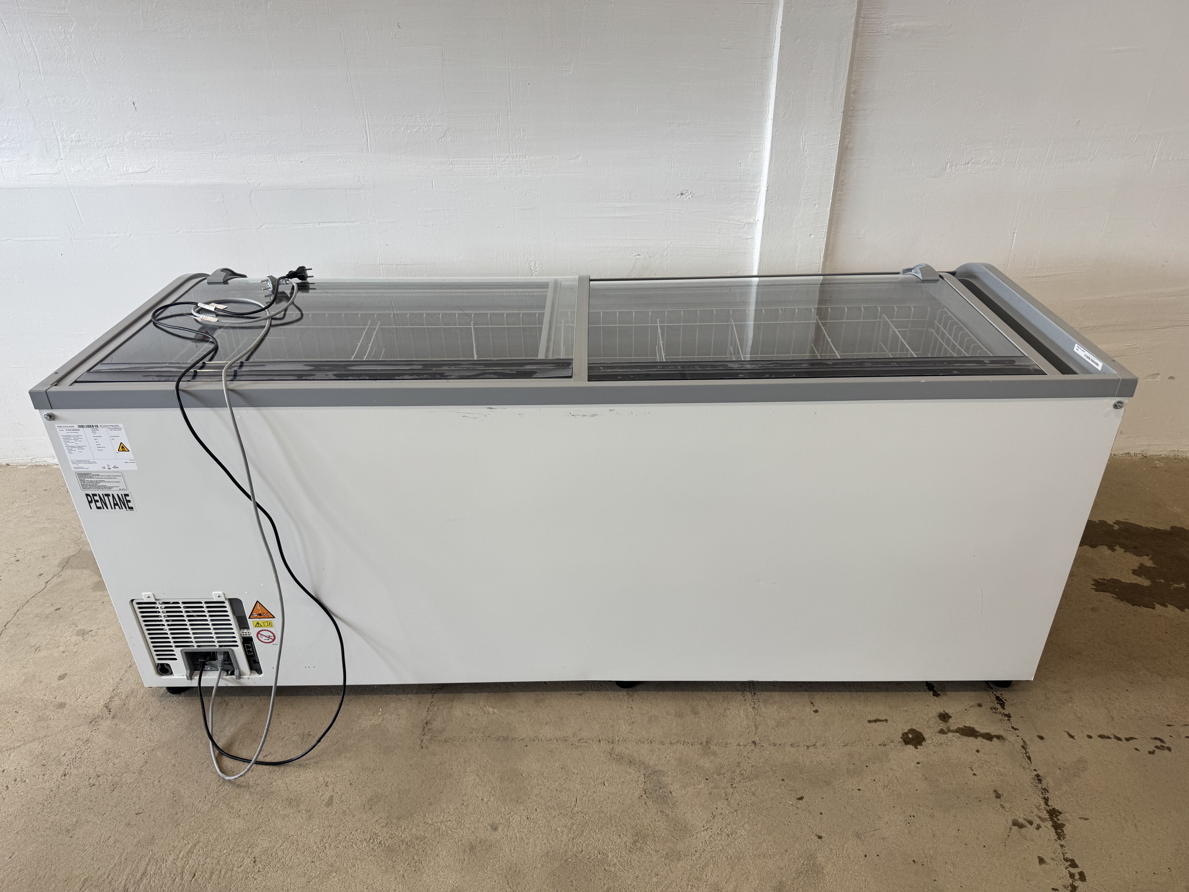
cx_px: 594
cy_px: 446
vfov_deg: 56.8
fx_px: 824
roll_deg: +1.3
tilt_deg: -29.6
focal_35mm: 24
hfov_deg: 71.6
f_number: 1.78
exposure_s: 1/121
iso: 64
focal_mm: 6.76
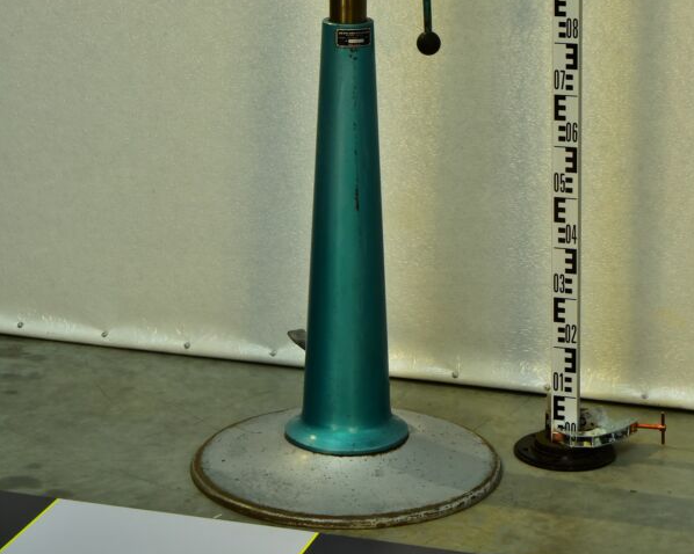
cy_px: 46
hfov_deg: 17.0
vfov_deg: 13.5
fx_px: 2320
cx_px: 347
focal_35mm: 113
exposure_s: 1/13
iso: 500
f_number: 20
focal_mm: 80
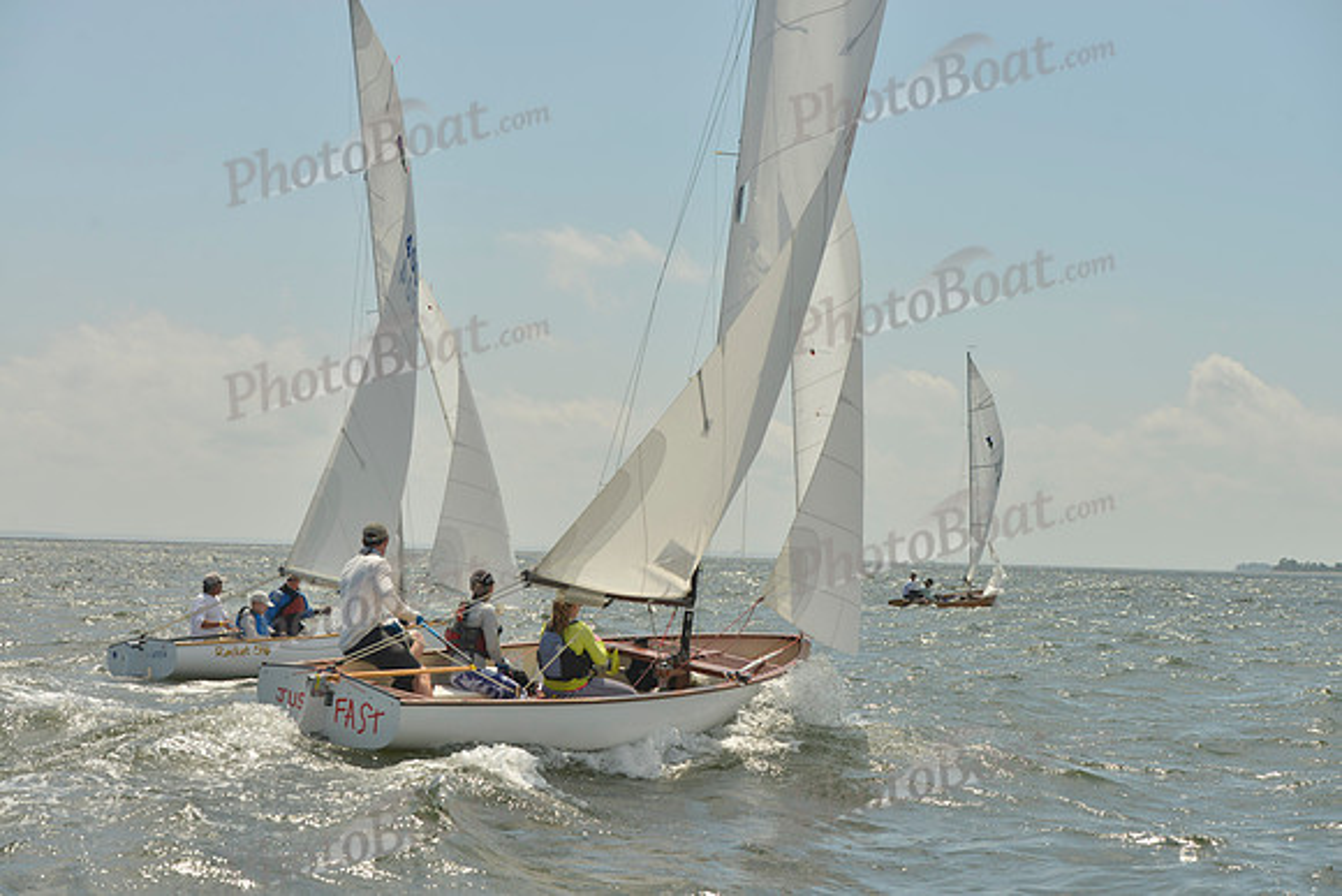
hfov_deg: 28.8
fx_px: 2610
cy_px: 448
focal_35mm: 70
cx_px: 671
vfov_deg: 19.5
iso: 200
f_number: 8
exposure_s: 1/1250
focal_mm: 70
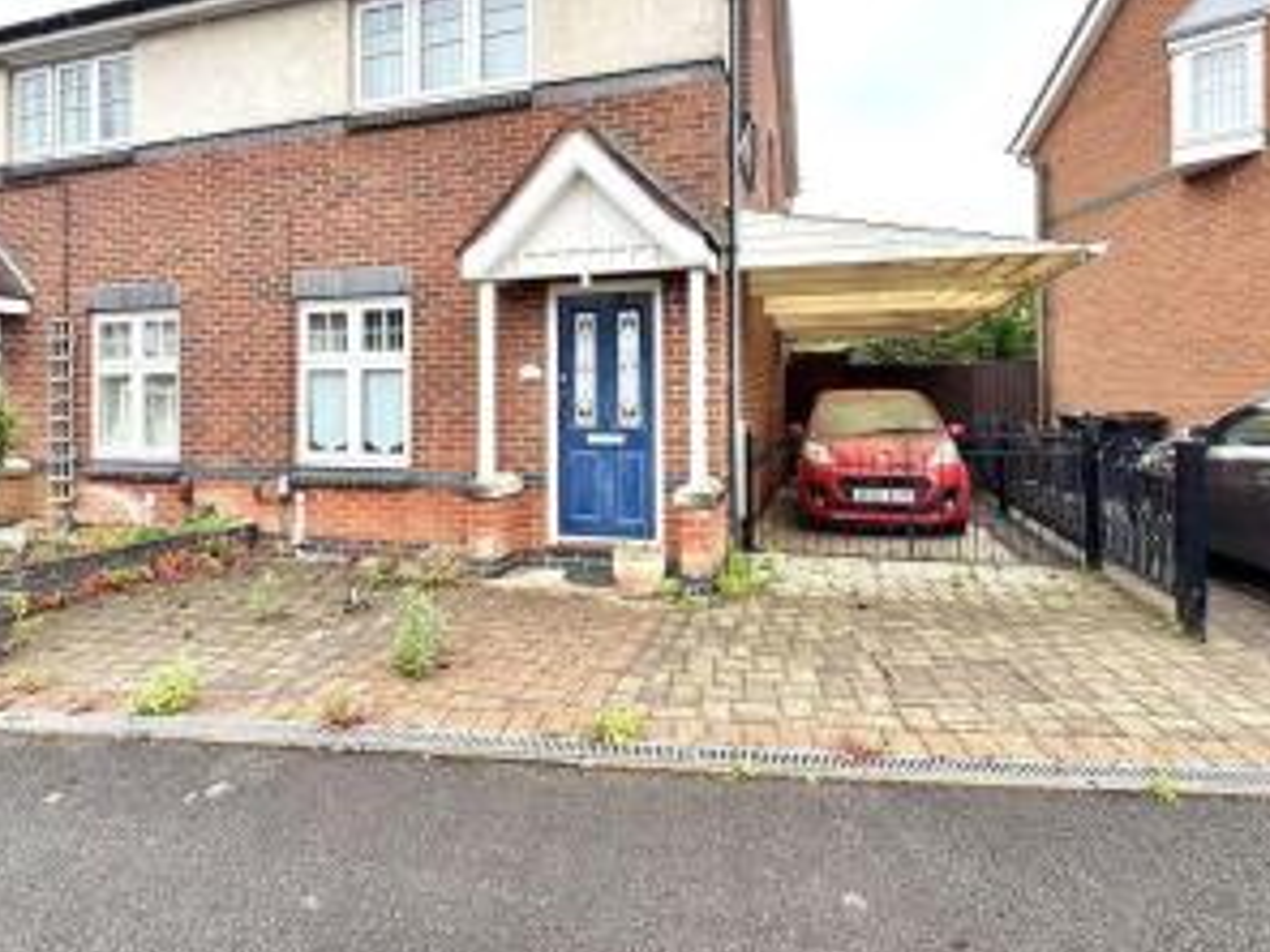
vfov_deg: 65.5
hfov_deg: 81.7
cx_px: 607
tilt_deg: -0.3
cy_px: 397
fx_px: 734
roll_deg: -1.0
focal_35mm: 20
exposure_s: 1/371
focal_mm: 2.22
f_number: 2.2
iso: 40
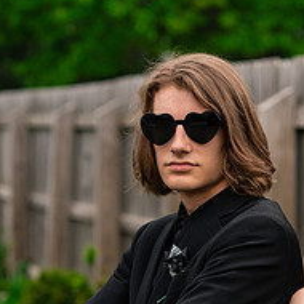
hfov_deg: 7.9
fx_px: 2196
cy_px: 298
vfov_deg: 7.9
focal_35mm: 221
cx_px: 336
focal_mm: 85
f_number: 3.5
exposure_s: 1/1000
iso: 400
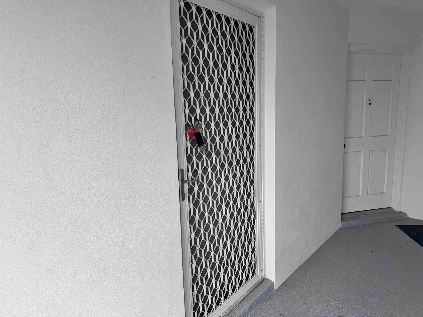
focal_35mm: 24
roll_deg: +1.8
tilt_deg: -9.3
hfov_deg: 71.6
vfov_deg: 56.8
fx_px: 293
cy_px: 158
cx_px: 212
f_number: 1.78
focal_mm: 6.76
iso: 80
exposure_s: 1/864
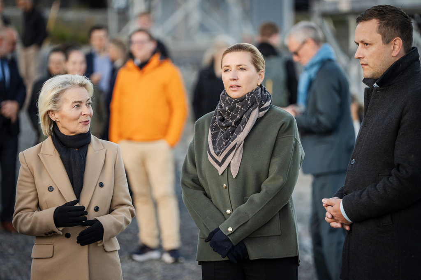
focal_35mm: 165
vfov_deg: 8.3
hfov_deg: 12.5
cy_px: 140
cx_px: 210
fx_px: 1929
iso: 500
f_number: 2.8
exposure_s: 1/800
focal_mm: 165
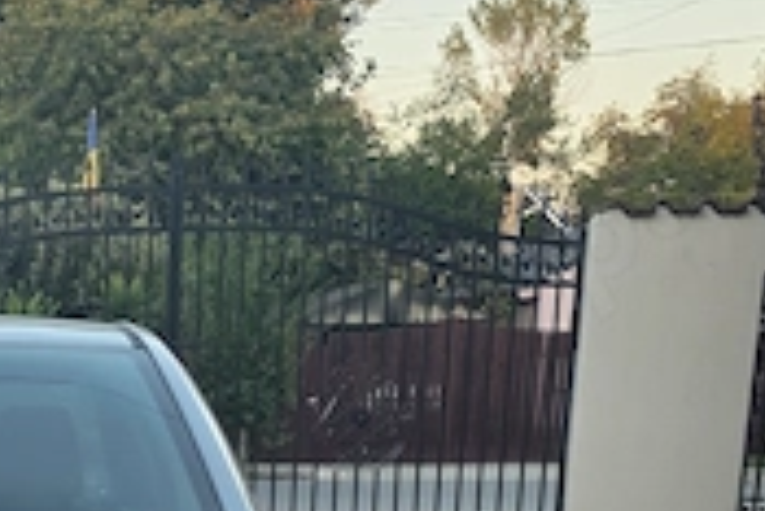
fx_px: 1744
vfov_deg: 15.3
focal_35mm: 82
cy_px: 791
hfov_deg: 23.2
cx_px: -87
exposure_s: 1/180
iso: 64
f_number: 1.7
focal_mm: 6.3
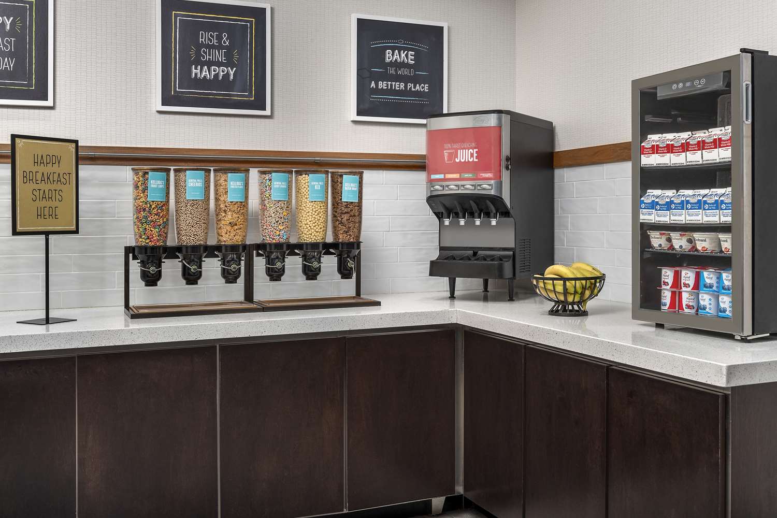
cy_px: 259
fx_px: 820
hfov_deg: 50.7
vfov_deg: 35.1
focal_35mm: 38
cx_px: 388
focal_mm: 38
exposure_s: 6
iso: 50
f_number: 11
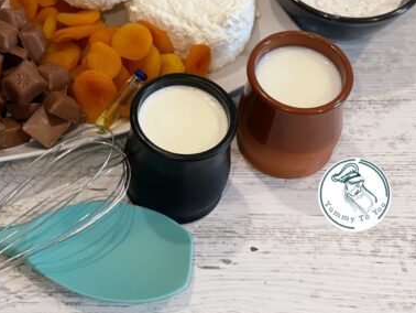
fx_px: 1527
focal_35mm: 127
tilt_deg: -51.1
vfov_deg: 11.6
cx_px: 85
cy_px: 5
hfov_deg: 15.4
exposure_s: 1/100
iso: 125
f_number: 2.2
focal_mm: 7.5
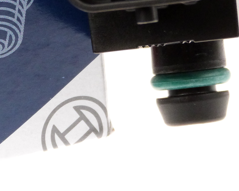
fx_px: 3162
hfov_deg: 4.3
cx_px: 116
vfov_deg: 3.5
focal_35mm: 447
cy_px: 48
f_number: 3.7
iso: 250
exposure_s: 1/160
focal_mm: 29
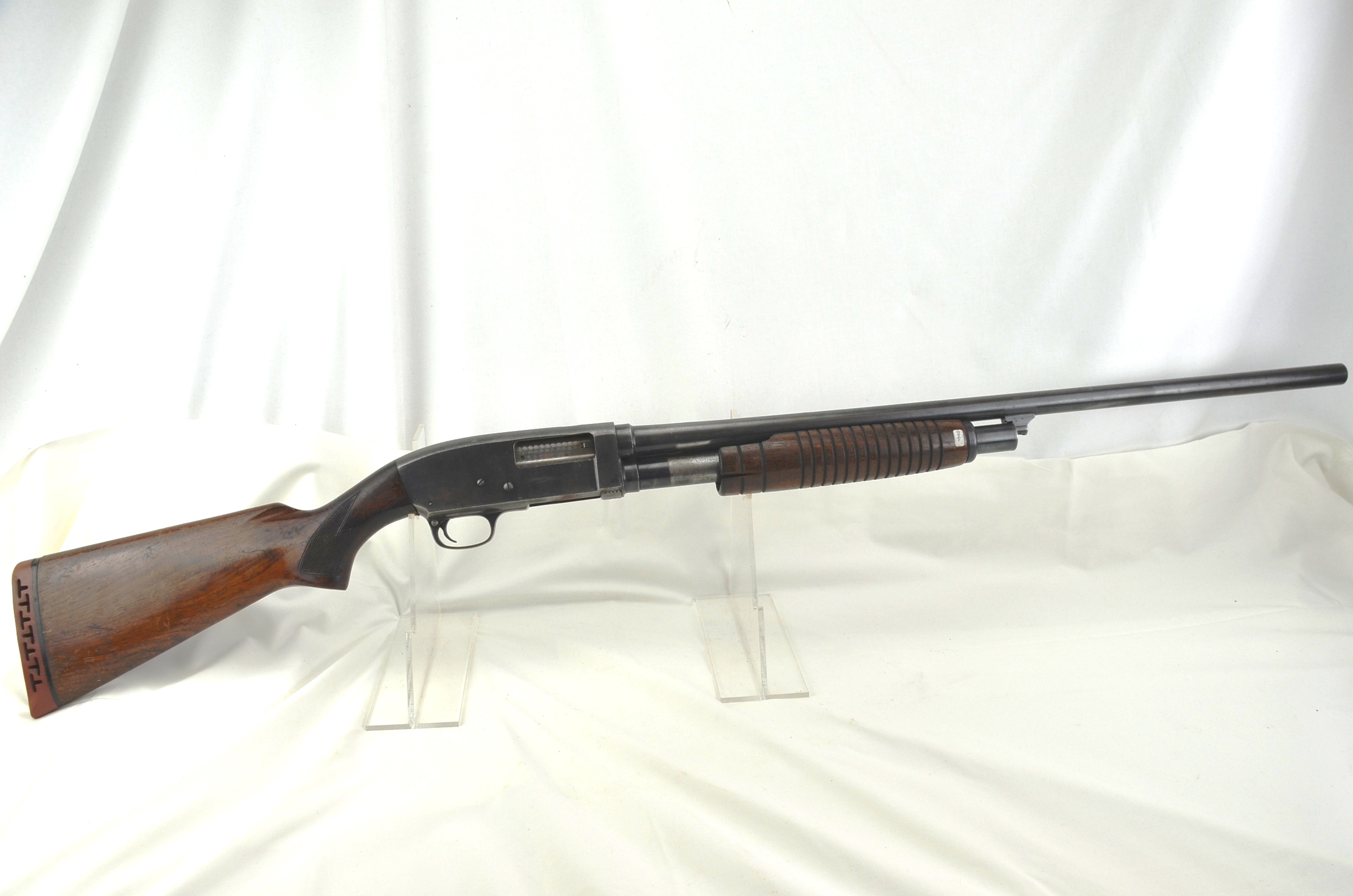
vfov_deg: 43.4
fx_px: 1125
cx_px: 676
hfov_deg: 62.0
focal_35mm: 30
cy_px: 448
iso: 250
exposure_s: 1/125
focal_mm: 20
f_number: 5.6
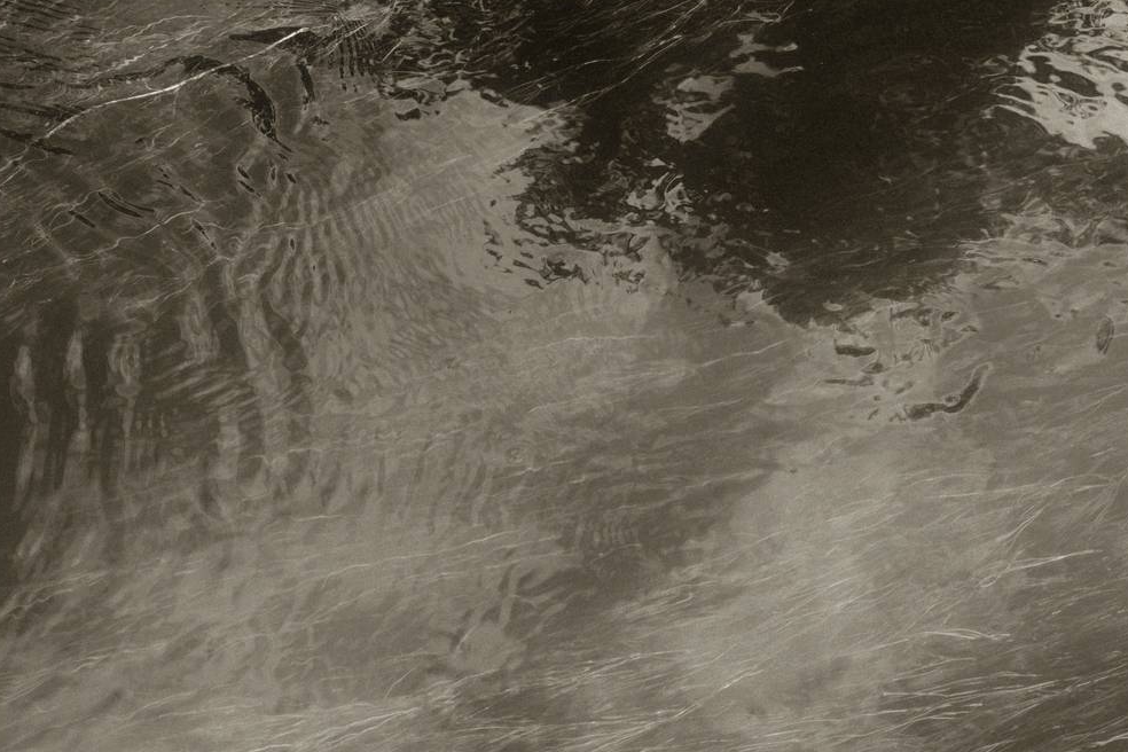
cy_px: 181
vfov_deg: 12.5
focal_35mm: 109
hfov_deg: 18.7
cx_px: 465
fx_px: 3415
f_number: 5.6
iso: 640
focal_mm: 44.7
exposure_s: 1/300
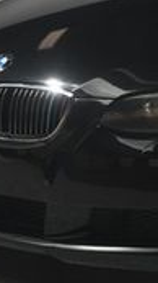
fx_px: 1127
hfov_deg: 7.7
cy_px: 31
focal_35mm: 151
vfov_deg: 14.1
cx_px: 292
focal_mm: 26
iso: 100
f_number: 10
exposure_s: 1/160
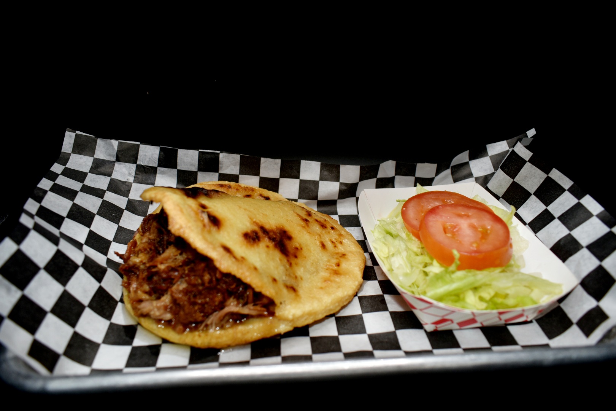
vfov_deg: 47.9
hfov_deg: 67.4
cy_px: 206
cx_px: 308
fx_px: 462
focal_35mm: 27
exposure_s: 1/200
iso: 100
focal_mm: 18
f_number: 5
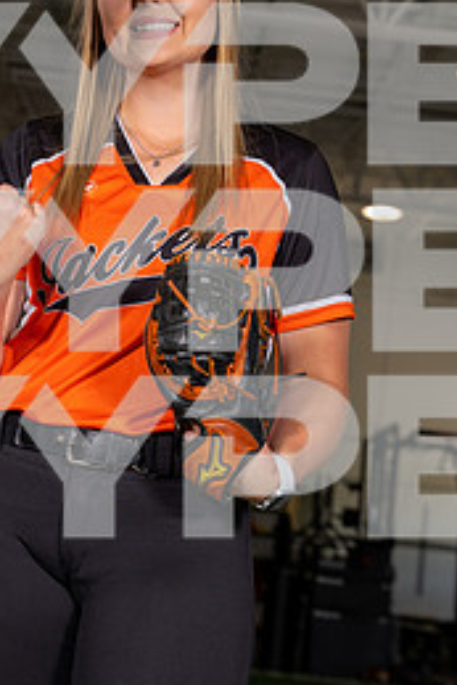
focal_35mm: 106
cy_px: 272
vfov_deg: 19.2
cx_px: 158
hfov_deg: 12.9
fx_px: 2016
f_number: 5.6
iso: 200
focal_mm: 61
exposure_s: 1/200
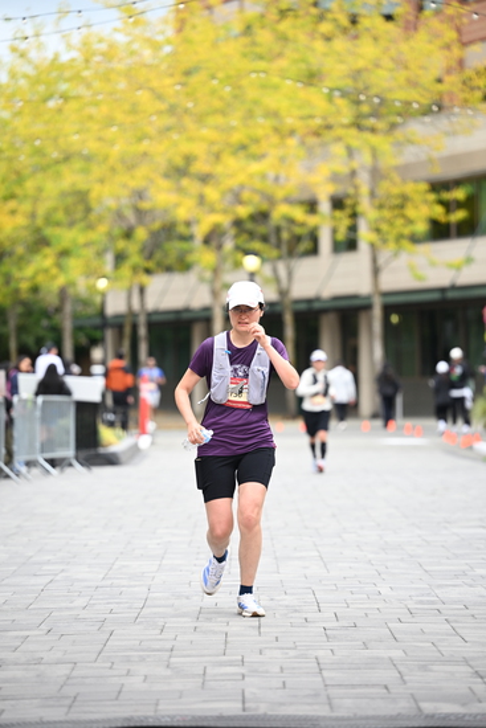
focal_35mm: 140
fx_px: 2833
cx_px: 243
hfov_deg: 9.8
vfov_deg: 14.6
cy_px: 364
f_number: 2.8
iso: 640
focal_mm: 140
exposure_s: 1/1600
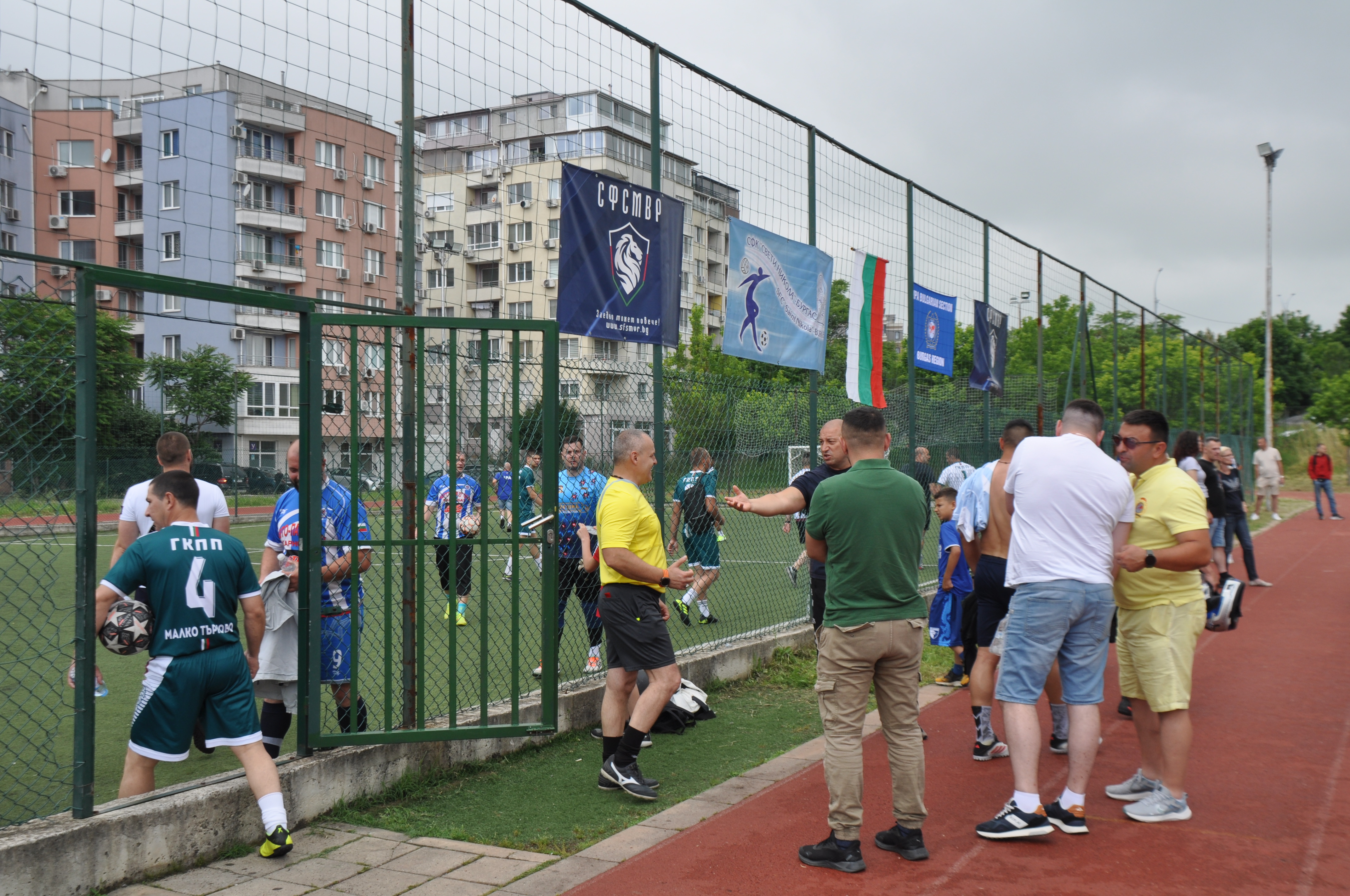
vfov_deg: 36.8
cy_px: 448
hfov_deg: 53.2
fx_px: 1348
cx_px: 675
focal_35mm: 36
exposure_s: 1/250
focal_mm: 24
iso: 200
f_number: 8
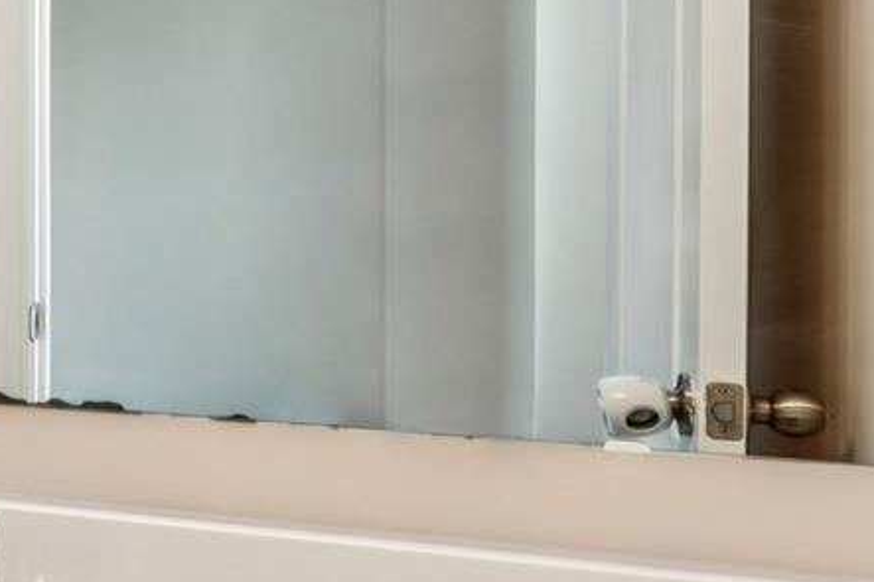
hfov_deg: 16.2
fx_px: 1829
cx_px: -1099
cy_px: 137
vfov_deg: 18.0
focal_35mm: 75
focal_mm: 16.3
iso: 100
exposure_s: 1/8
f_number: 9
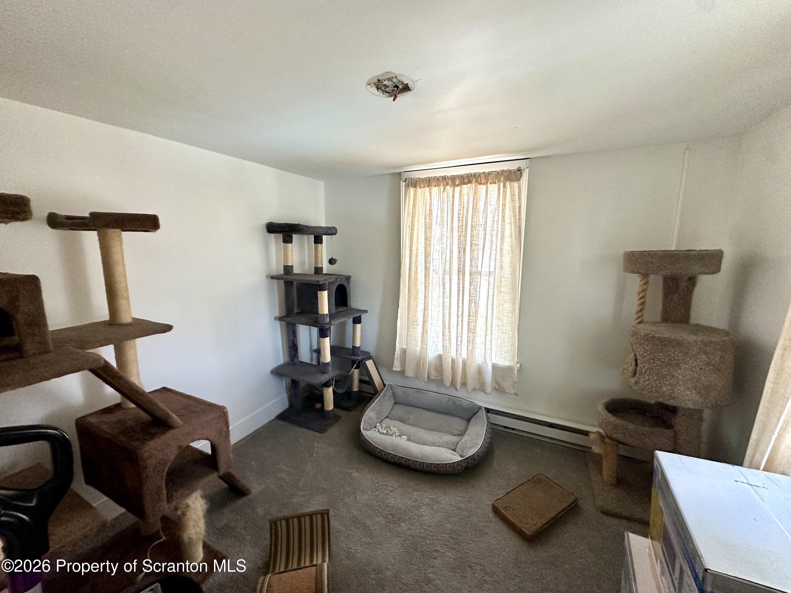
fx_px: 320
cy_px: 296
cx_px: 396
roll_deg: -0.6
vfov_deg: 85.7
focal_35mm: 14
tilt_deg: -9.3
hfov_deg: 102.1
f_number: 2.2
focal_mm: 2.22
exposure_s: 1/120
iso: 250
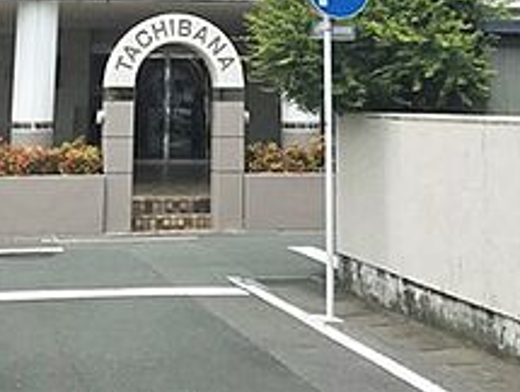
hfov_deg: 25.0
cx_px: 220
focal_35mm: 78
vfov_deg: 17.5
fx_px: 1174
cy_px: -150
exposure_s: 1/2740
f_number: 1.8
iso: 20
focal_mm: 3.99
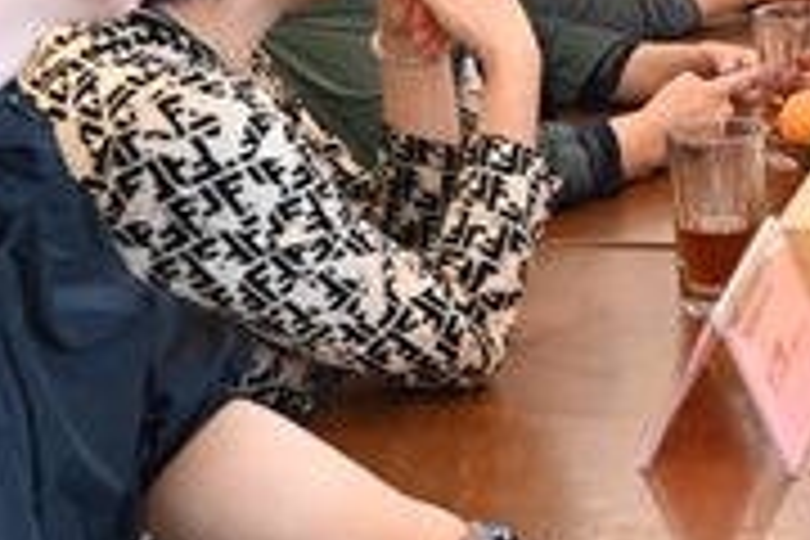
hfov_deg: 16.3
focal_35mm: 122
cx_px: 886
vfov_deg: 11.2
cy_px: 104
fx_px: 2750
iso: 3200
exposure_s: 1/60
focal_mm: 27.5
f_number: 4.2
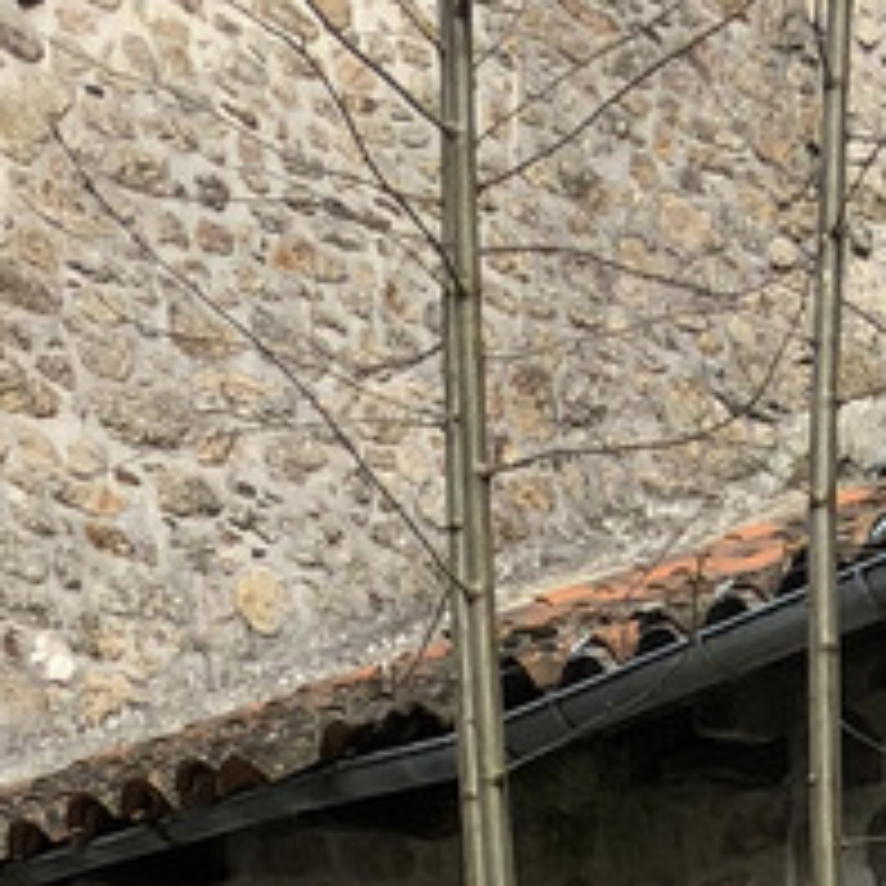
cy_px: 1709
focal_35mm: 151
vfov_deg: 10.7
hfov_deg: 11.2
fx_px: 4373
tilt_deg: +0.2
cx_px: 1264
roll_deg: +0.8
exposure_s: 1/1297
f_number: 1.8
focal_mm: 4
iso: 20
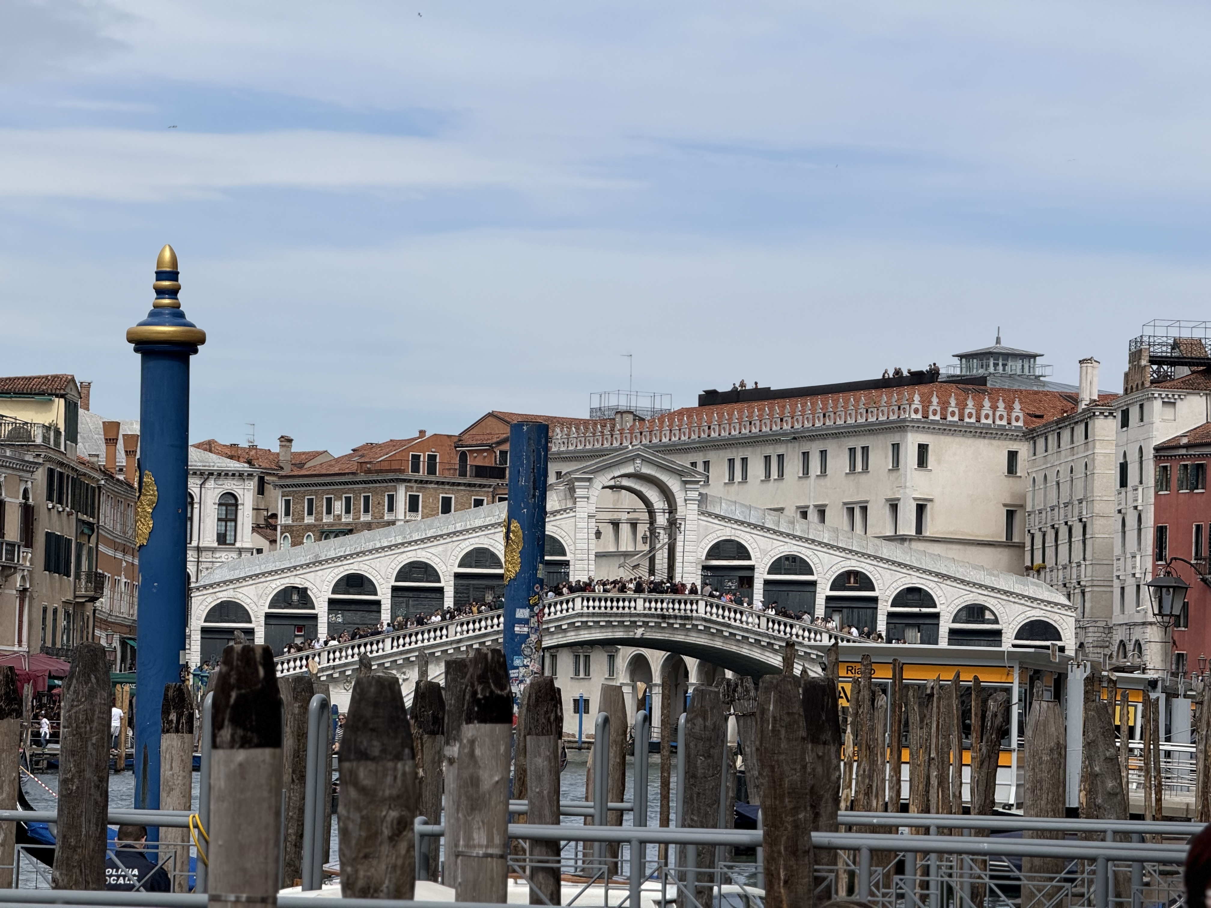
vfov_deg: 12.3
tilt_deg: +3.9
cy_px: 454
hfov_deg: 16.4
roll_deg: -1.6
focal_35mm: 120
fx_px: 4198
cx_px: 606
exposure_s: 1/2710
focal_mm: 15.66
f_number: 2.8
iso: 64
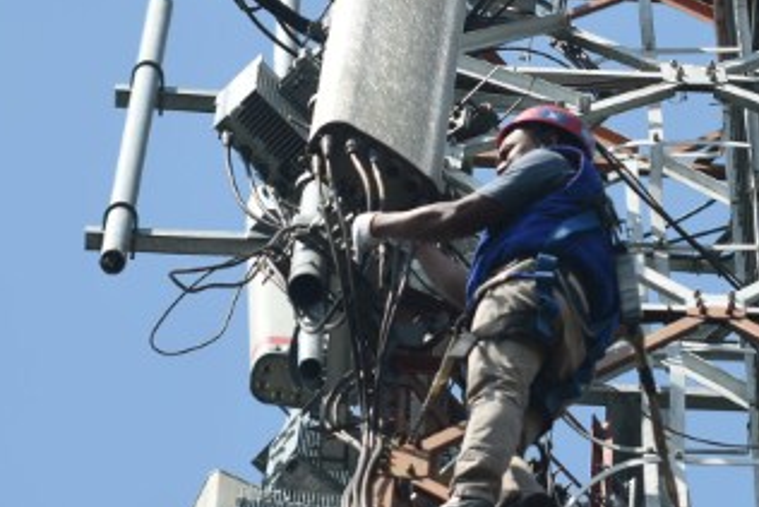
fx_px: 11516
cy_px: 291
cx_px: 522
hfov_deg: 3.8
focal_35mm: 546
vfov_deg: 2.5
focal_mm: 160
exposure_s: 1/2000
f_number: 3.2
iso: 100
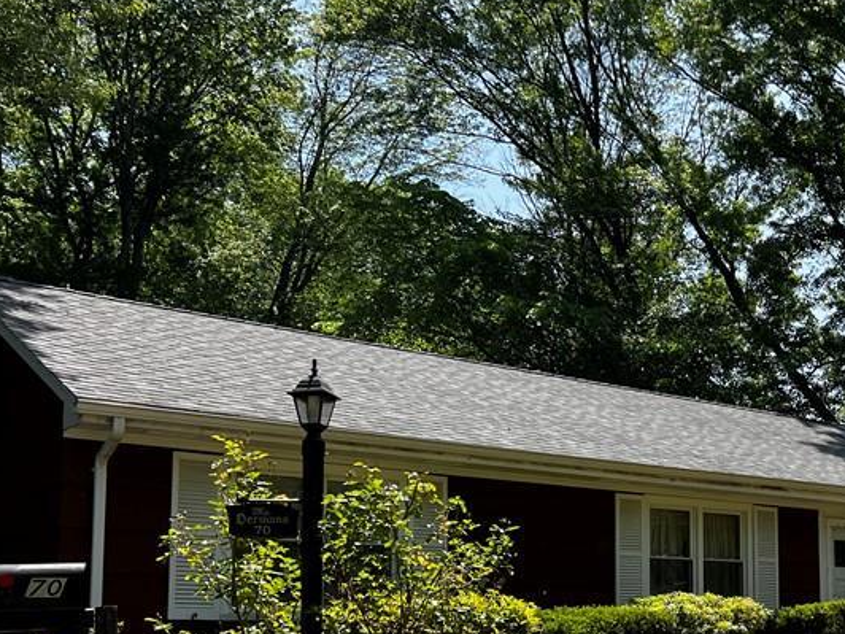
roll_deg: +0.9
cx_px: 753
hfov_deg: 36.0
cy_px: 516
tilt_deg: +5.4
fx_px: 1221
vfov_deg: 28.4
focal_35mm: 50
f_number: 1.5
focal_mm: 5.7
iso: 50
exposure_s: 1/2165
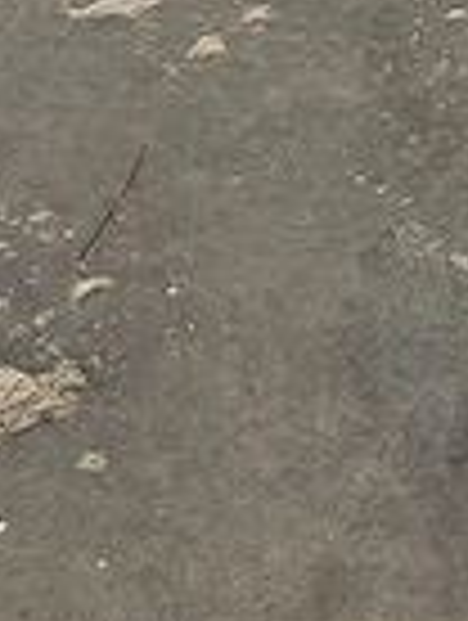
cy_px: -756
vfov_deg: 12.4
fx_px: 2390
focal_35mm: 133
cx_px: 1116
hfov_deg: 9.9
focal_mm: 6.3
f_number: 1.7
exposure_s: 1/1667
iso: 16
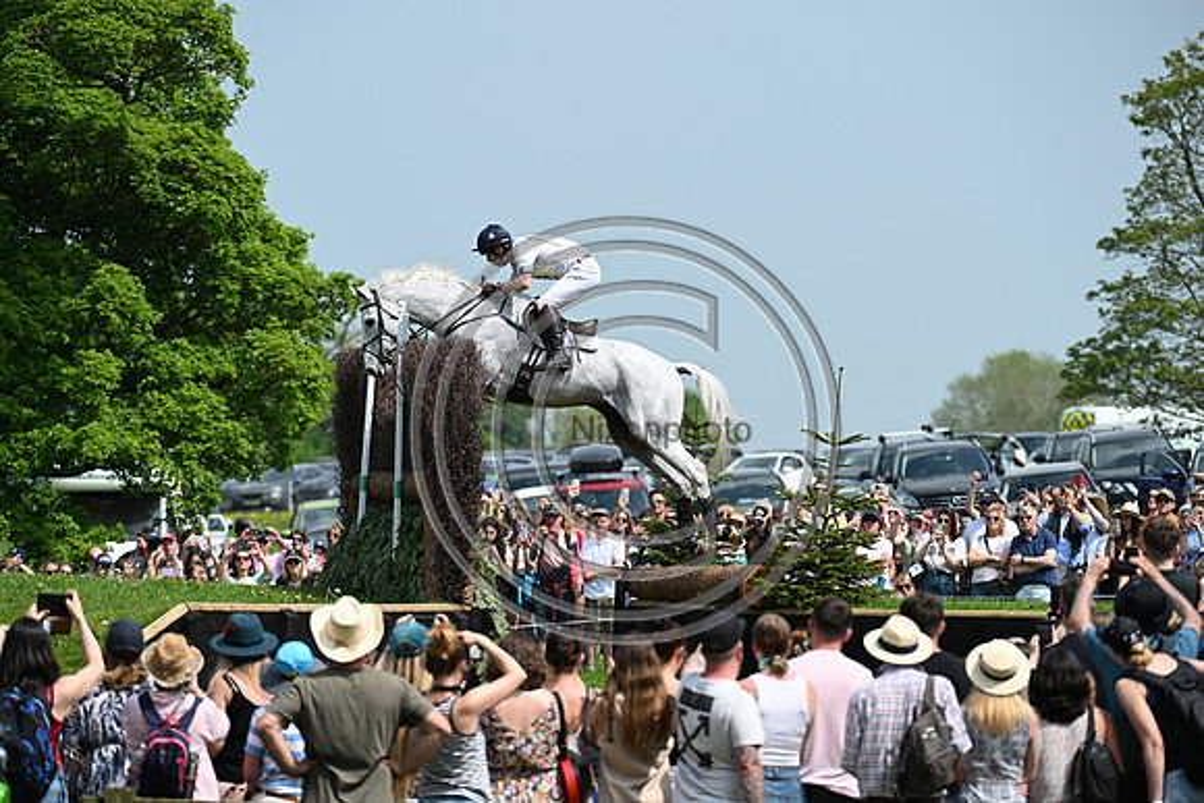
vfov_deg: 5.3
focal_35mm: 260
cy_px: 402
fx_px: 8697
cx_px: 602
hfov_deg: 7.9
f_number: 5.6
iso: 280
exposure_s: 1/1250
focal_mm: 260
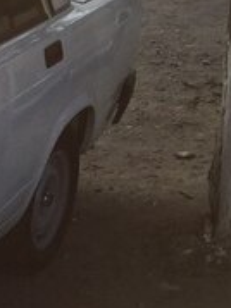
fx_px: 953
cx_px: -241
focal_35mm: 107
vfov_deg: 18.2
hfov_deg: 12.2
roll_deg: -2.7
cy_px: 247
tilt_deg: -26.2
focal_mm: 4.15
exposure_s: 1/648
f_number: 2.2
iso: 32
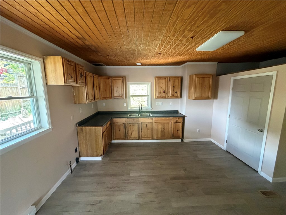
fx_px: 116
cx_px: 143
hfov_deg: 102.1
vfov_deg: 85.7
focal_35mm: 14
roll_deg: +1.4
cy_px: 108
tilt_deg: -8.8
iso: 640
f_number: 2.2
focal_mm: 2.22
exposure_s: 1/60
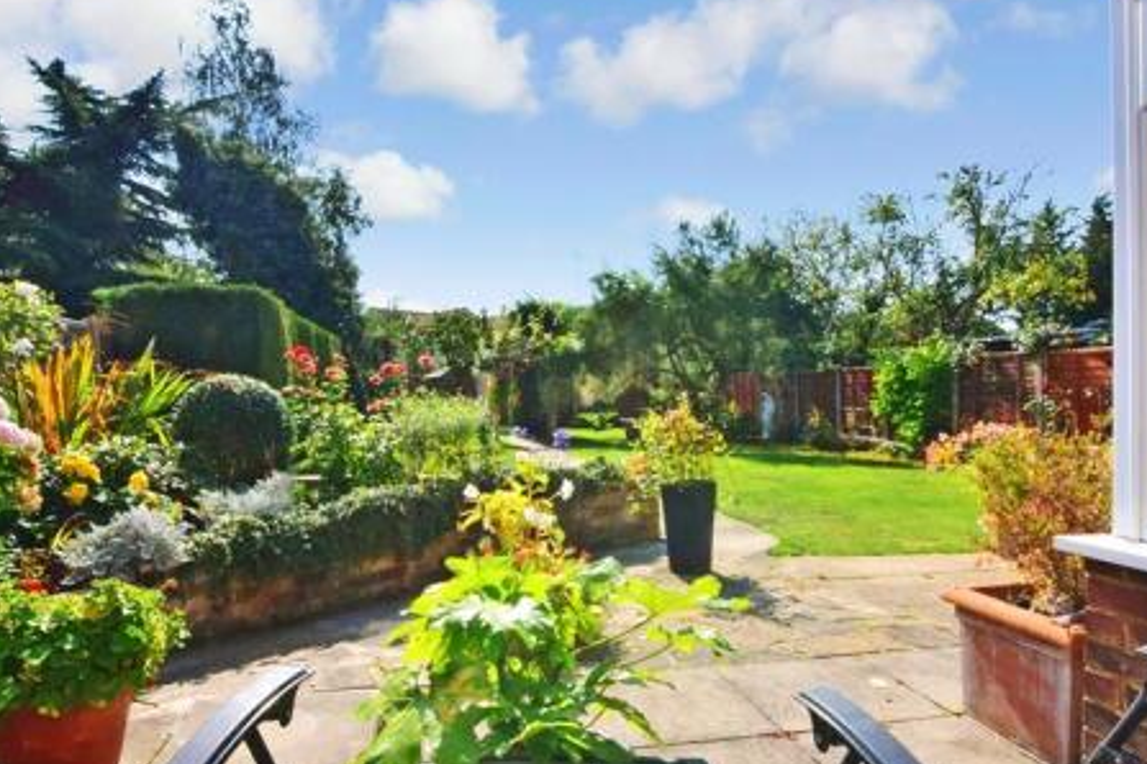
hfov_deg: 78.6
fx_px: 701
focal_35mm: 22
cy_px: 399
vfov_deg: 57.2
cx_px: 585
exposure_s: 1/160
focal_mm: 10
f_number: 22
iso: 400
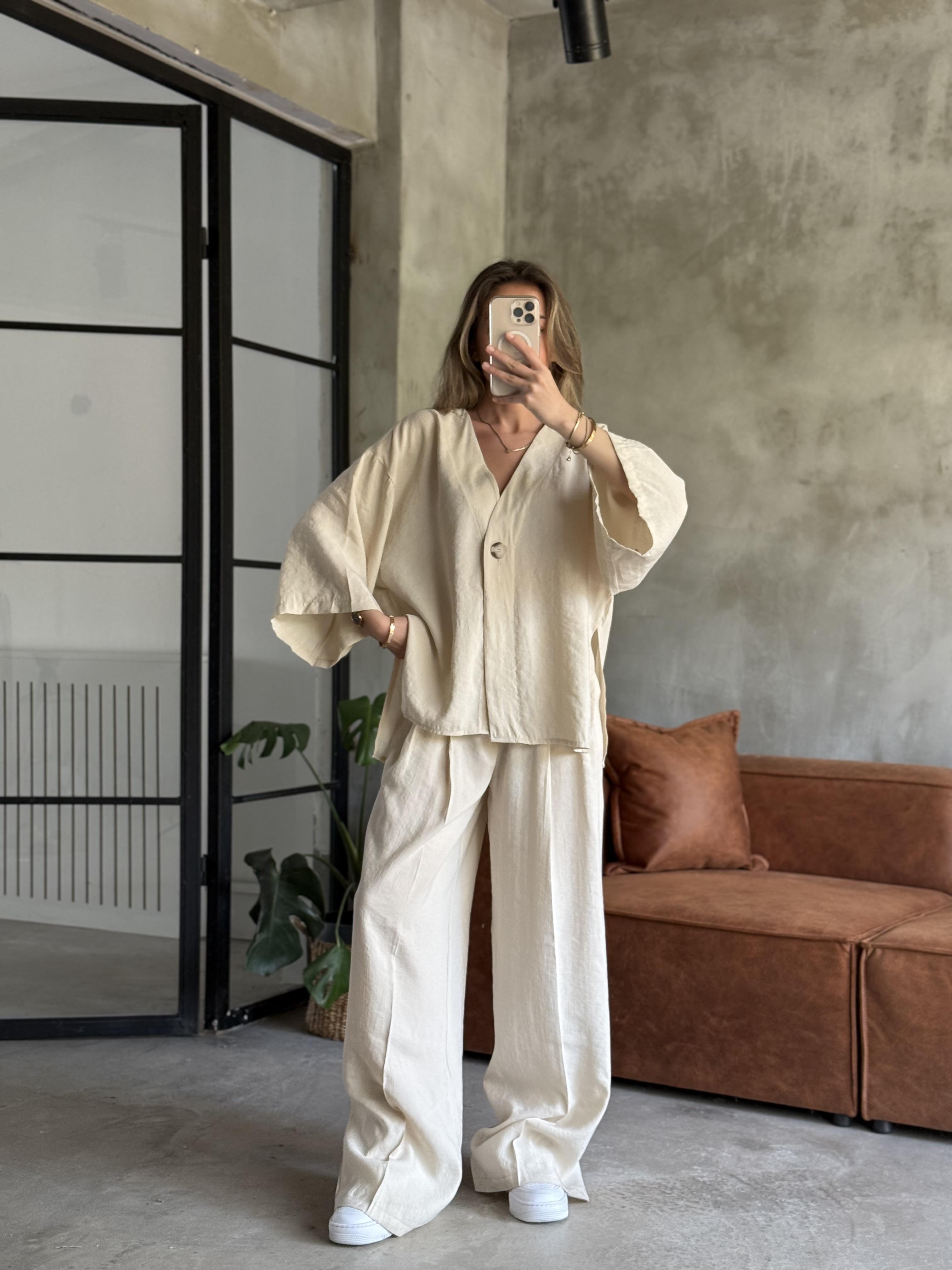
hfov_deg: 30.3
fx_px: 1760
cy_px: 635
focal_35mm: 48
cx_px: 476
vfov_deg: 39.7
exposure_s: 1/60
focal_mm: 6.76
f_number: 1.78
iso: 100
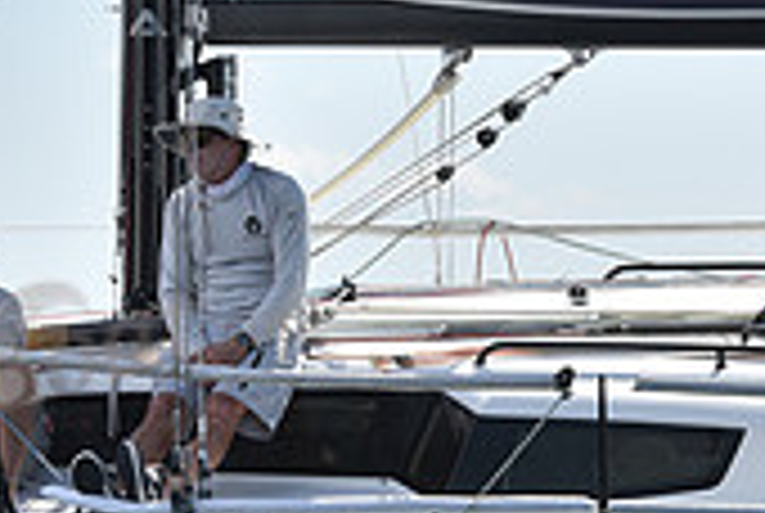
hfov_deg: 7.0
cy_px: 547
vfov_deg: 4.7
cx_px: 558
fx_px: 6237
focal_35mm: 293
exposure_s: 1/1250
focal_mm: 86
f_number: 7.1
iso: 320
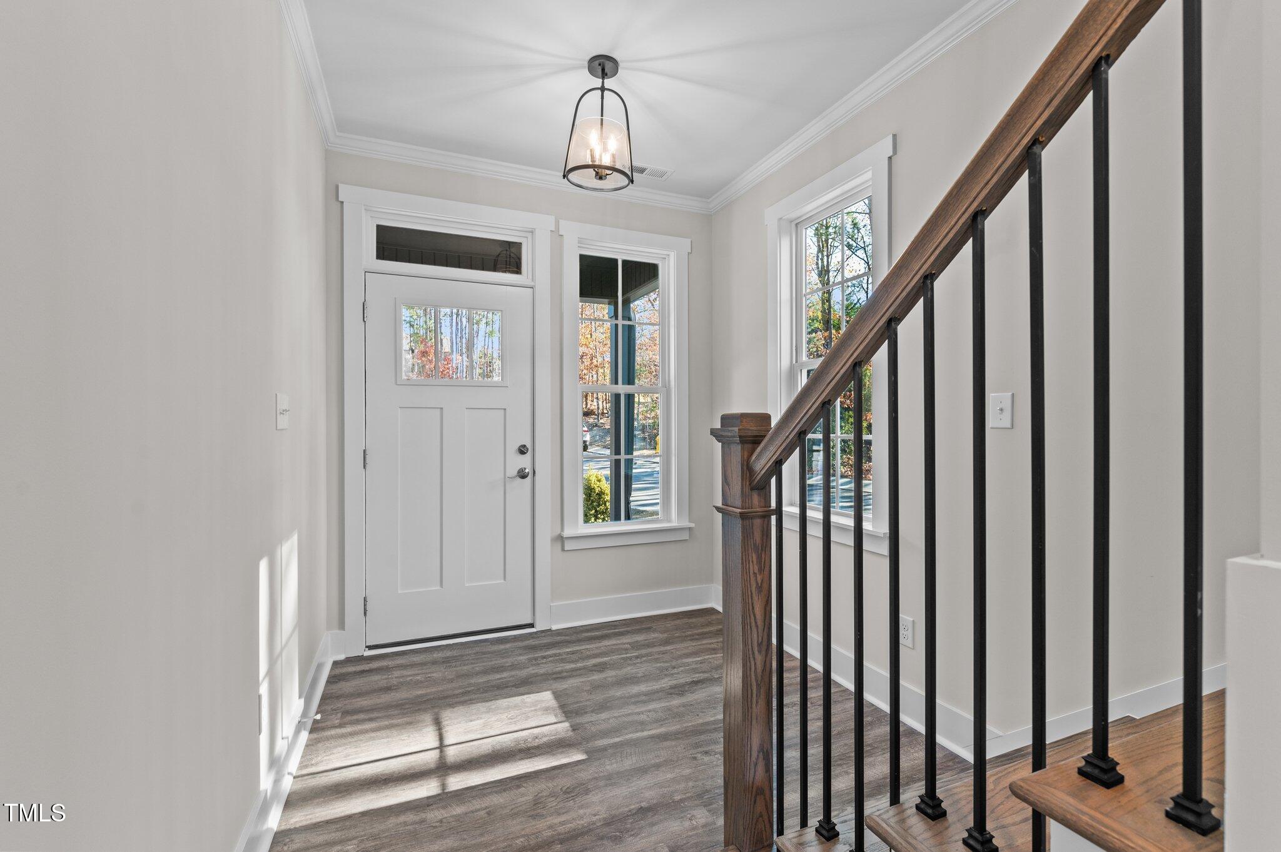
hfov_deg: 100.4
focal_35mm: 15
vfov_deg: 77.2
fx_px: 533
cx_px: 640
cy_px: 426
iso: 400
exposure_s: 1/13
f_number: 6.3
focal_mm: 15
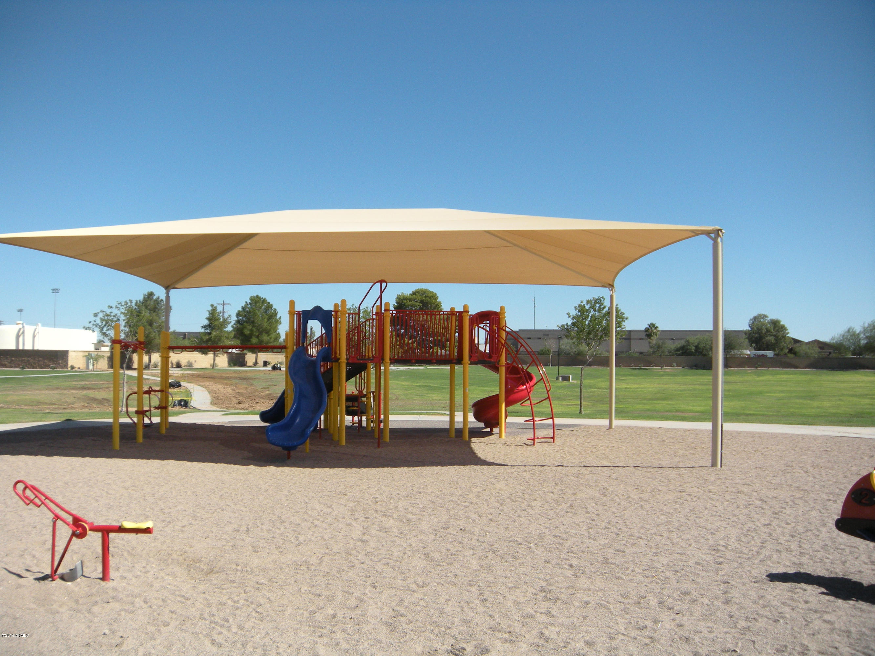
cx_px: 438
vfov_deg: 40.7
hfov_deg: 52.6
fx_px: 885
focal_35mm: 35
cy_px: 328
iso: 89
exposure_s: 1/978
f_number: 3.8
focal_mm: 5.9
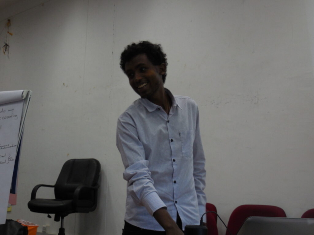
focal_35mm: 52
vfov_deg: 28.0
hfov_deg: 36.8
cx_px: 157
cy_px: 118
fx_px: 472
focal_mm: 9.4
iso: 220
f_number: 4.3
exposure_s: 1/30
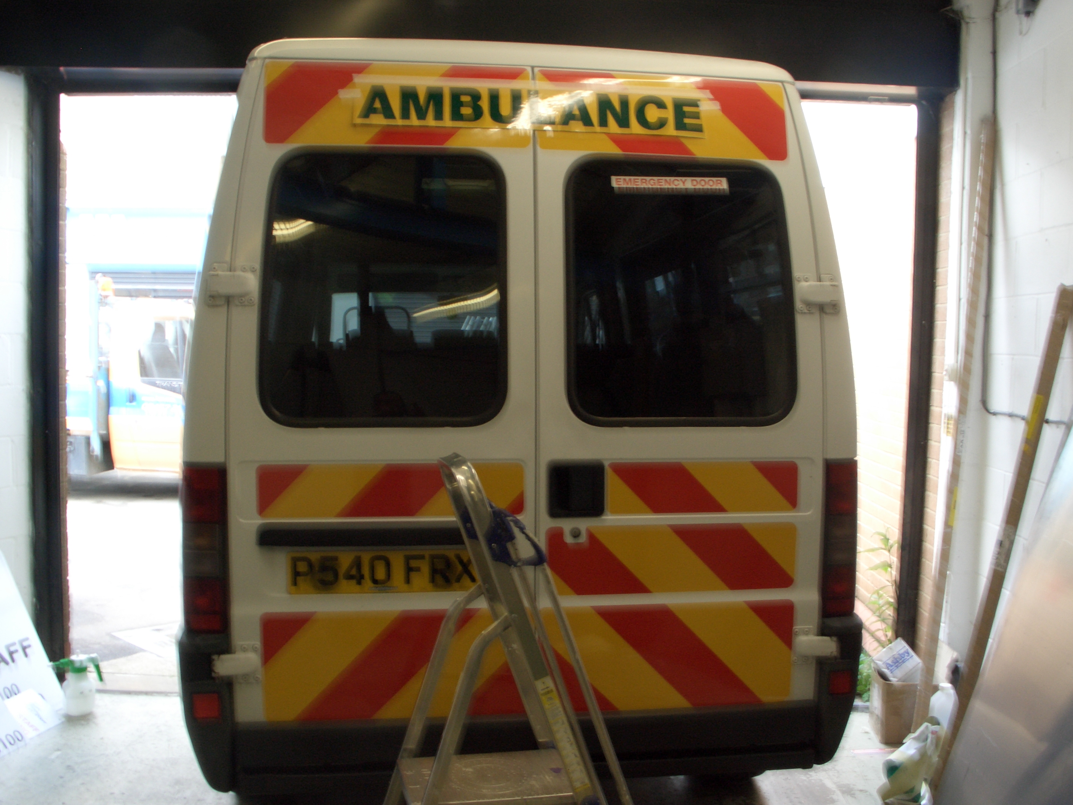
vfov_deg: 42.9
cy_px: 402
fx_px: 1023
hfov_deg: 55.4
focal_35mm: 33
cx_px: 536
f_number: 8
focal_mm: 7.1
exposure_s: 1/8
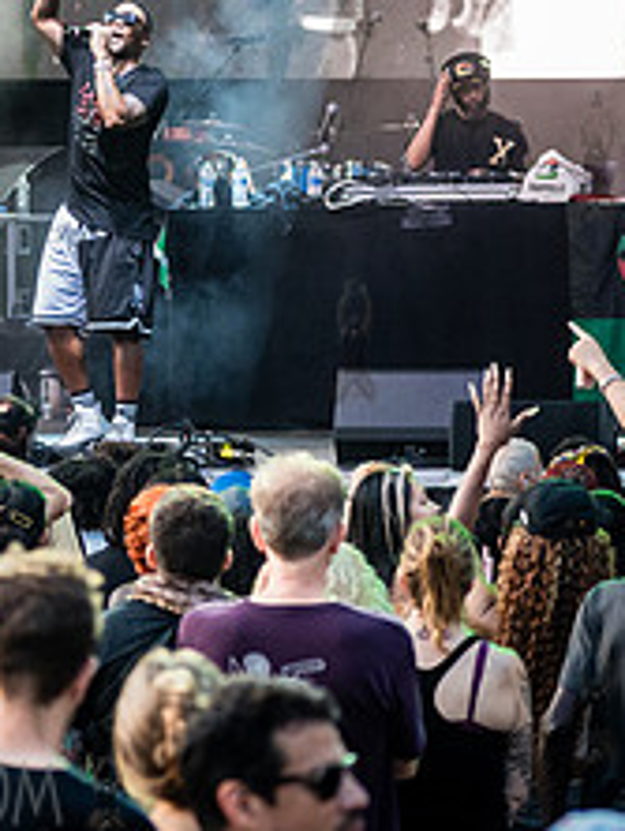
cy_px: 155
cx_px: -131
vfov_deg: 7.5
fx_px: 6343
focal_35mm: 264
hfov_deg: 5.6
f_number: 4
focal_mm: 105
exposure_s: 1/400
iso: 2000
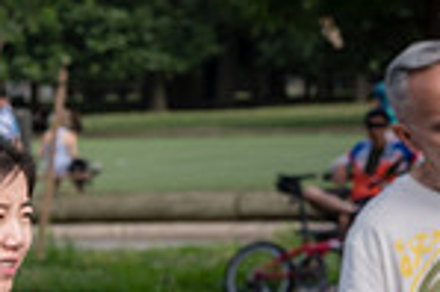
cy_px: 320
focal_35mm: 312
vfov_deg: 4.4
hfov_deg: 6.4
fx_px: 3809
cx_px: -408
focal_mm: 80
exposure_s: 1/200
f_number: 10
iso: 200
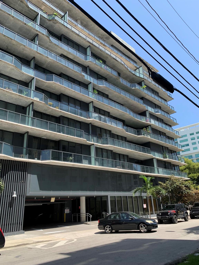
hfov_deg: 53.1
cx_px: 100
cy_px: 132
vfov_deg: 67.3
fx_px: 199
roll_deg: +3.7
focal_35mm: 26
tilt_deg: +20.1
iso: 25
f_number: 1.8
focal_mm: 4.25
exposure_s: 1/894
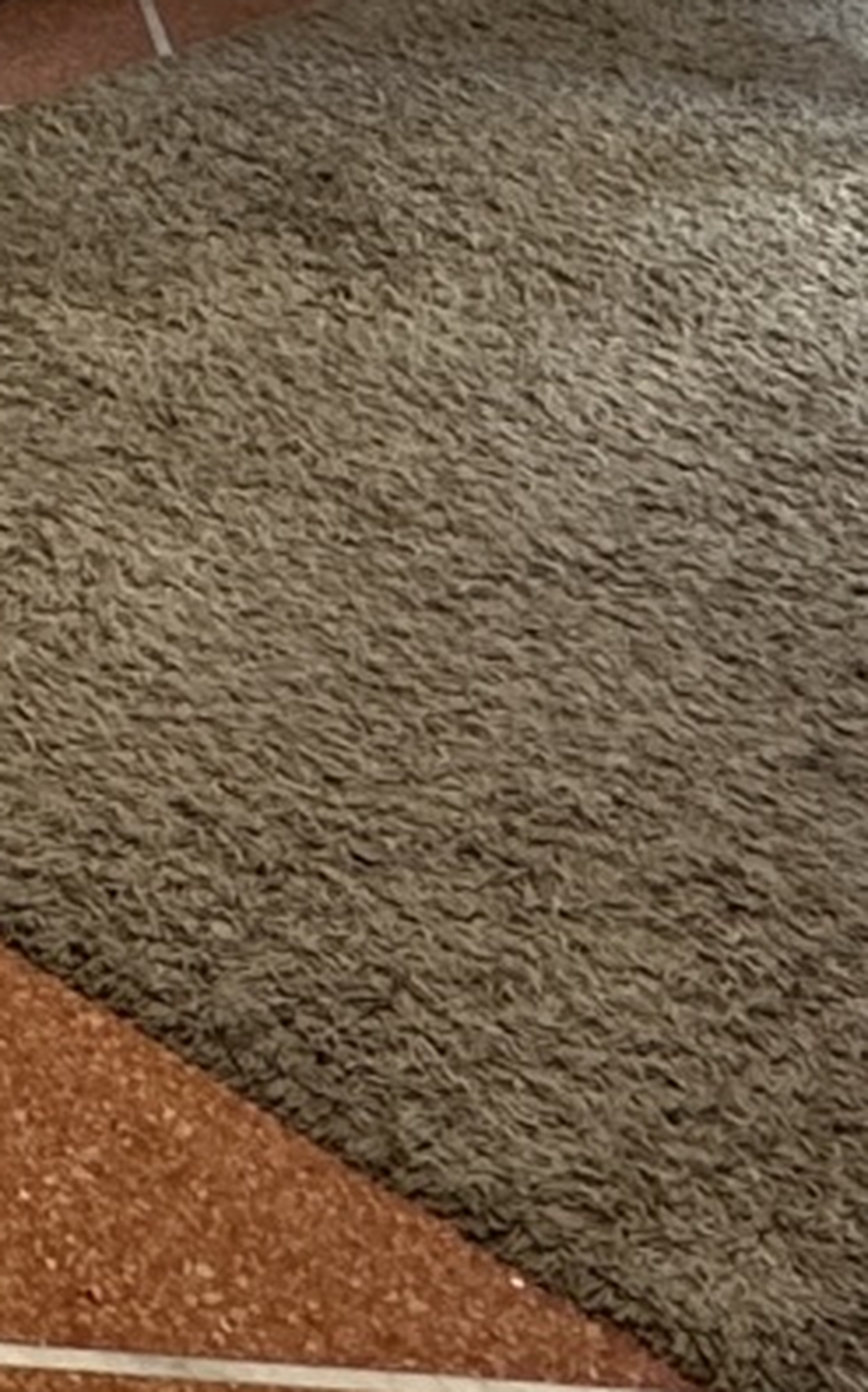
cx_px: -587
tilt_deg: -14.9
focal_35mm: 96
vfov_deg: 20.1
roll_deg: -1.7
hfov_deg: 12.6
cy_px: -355
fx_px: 3639
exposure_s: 1/50
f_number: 2.2
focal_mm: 2.22
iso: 200
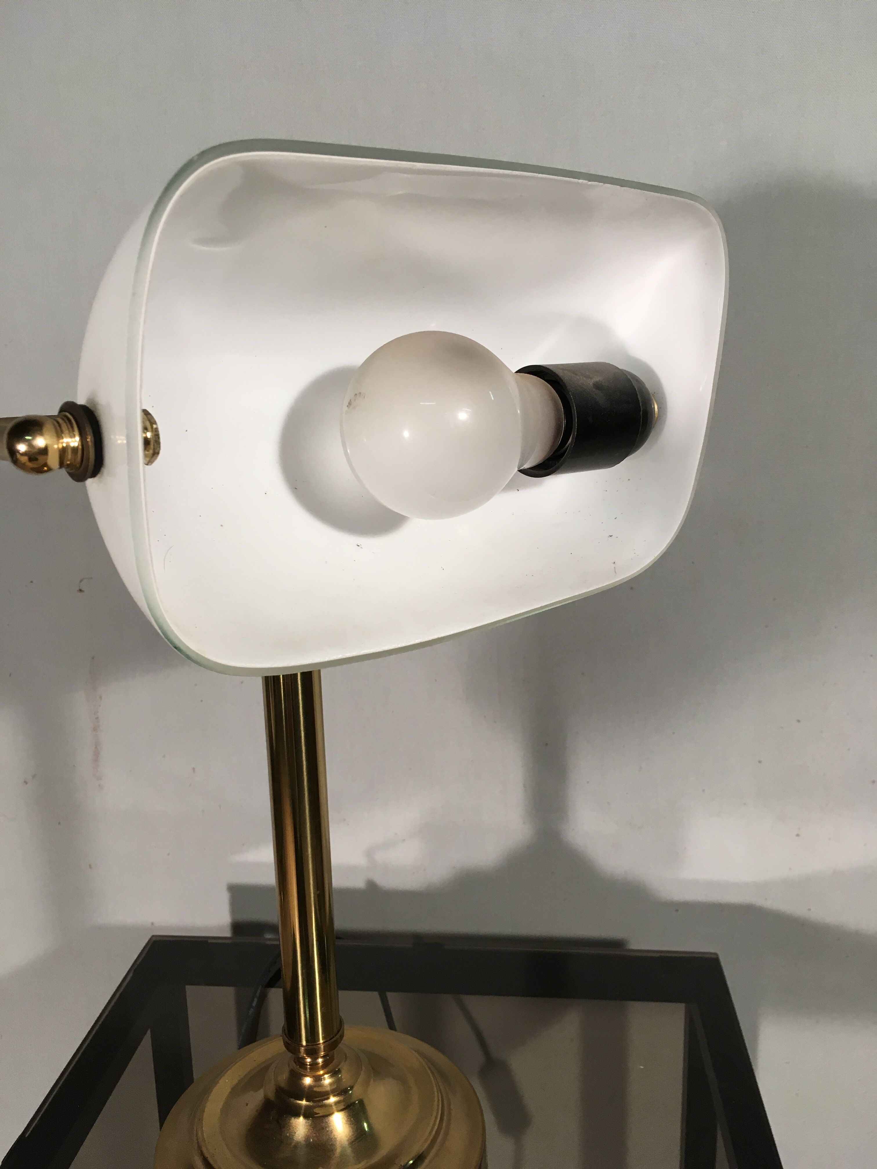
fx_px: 980
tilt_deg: -13.7
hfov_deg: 48.2
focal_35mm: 29
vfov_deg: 61.7
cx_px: 438
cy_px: 584
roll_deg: +1.3
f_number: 2.2
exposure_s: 1/33
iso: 32
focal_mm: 4.15
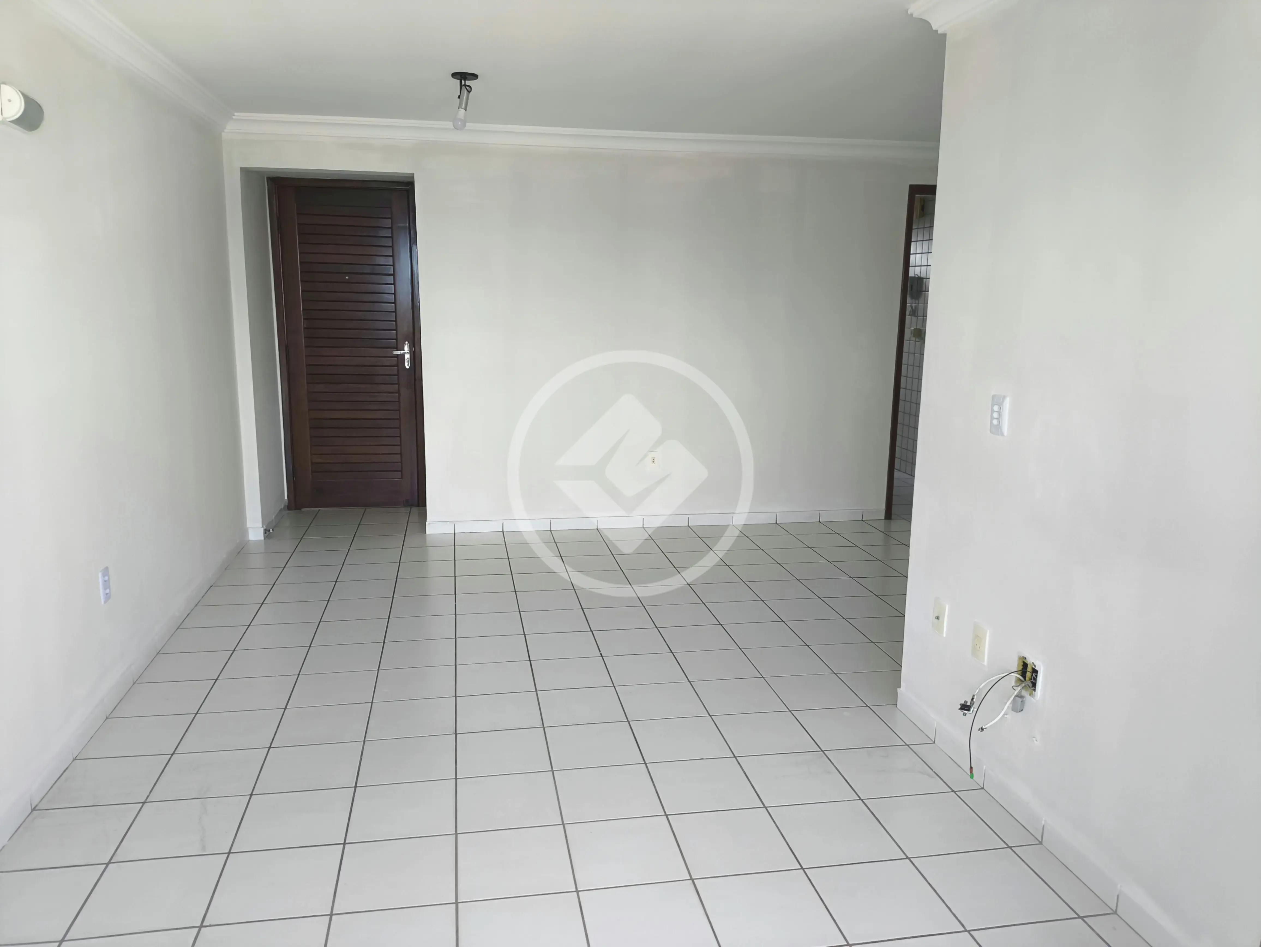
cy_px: 474
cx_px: 630
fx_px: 911
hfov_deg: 69.4
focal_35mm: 25
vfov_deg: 54.9
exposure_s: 1/60
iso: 100
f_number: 1.7
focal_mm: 4.71
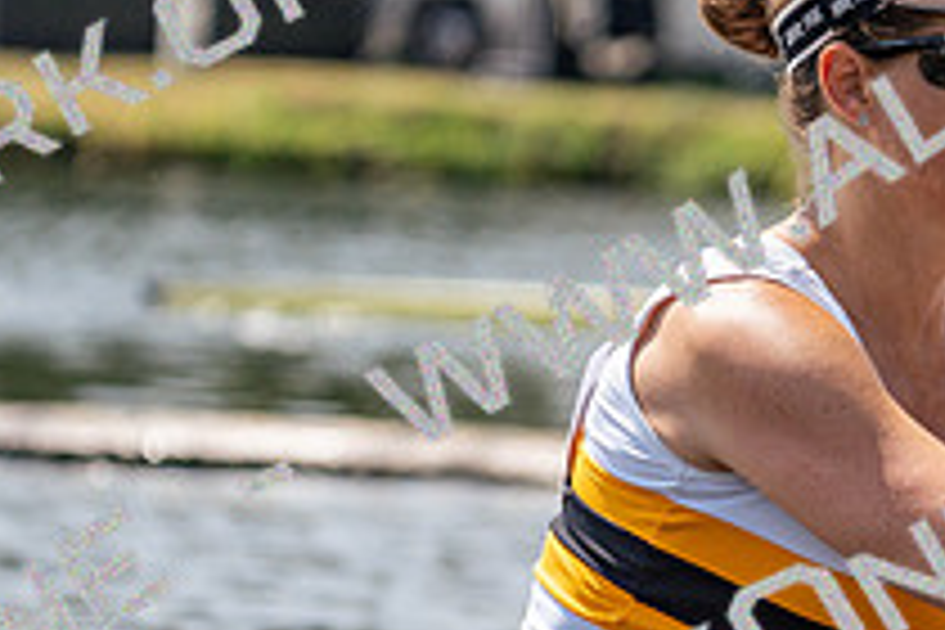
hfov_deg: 3.7
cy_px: 457
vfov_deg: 2.5
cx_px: 922
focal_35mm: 552
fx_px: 14489
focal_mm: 200
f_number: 5.6
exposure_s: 1/1600
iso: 200
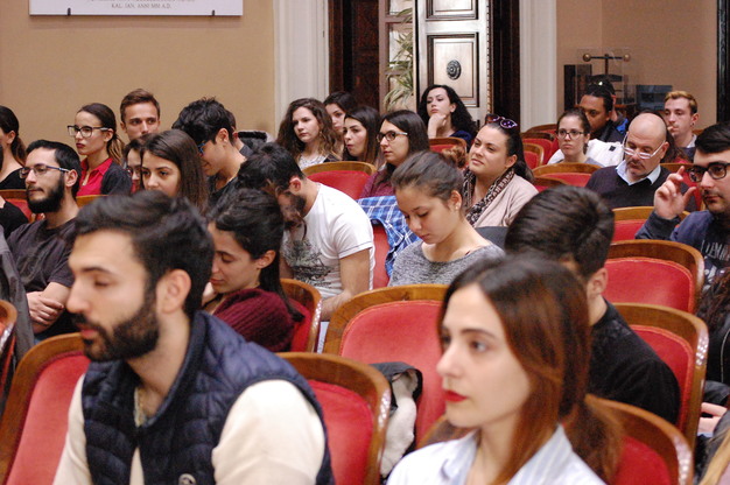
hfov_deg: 24.6
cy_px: 242
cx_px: 365
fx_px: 1671
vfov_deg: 16.5
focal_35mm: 82
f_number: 5
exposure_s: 1/100
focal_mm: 55
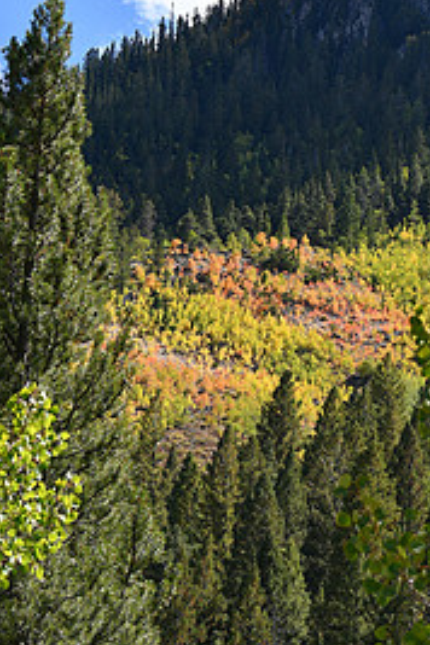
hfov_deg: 7.8
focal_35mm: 177
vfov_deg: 11.6
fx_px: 3171
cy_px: 210
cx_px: 261
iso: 110
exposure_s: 1/250
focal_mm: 70
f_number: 8
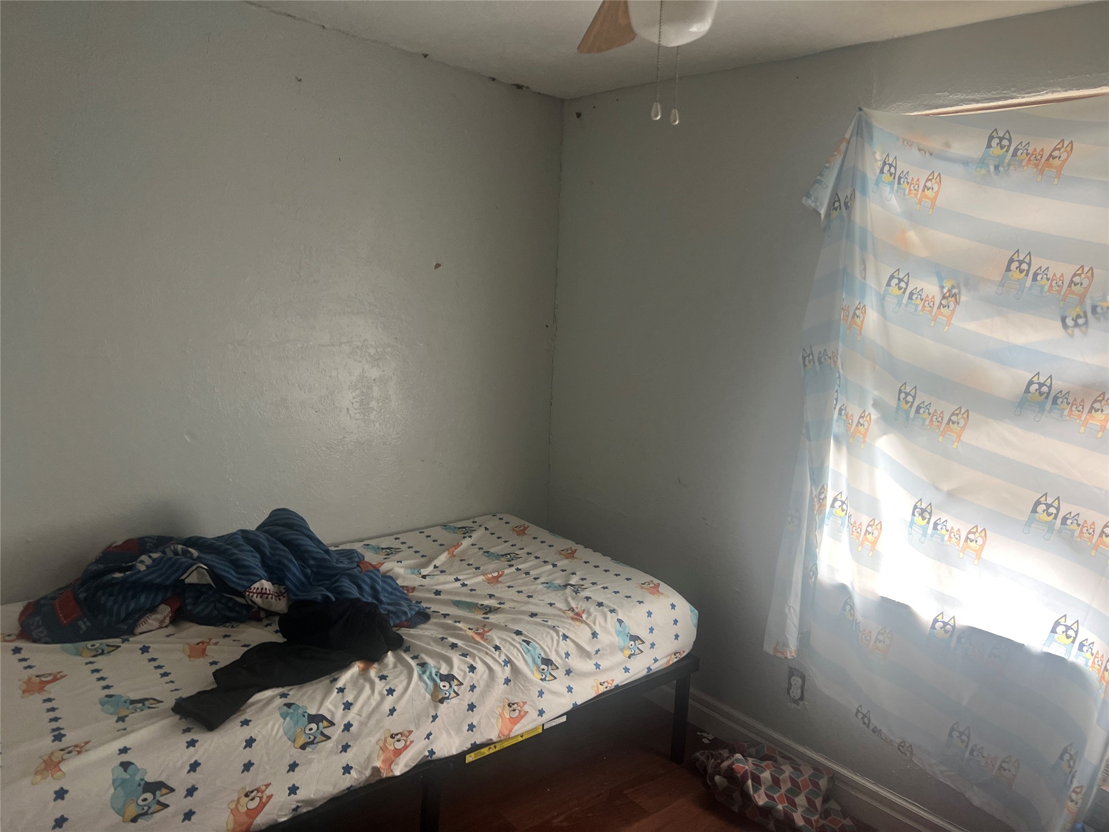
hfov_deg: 67.3
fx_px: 833
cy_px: 416
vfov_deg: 53.1
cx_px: 554
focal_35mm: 26
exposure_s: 1/60
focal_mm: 5.7
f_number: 1.5
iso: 80
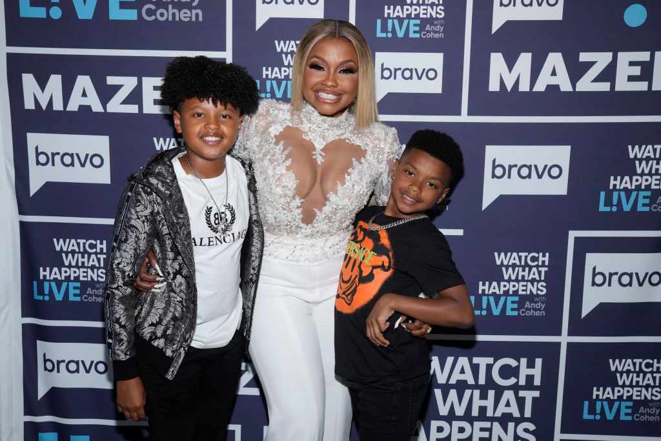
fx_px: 698
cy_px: 220
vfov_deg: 35.1
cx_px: 330
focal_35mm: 38
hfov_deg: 50.7
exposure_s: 1/200
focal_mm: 38
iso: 800
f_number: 8
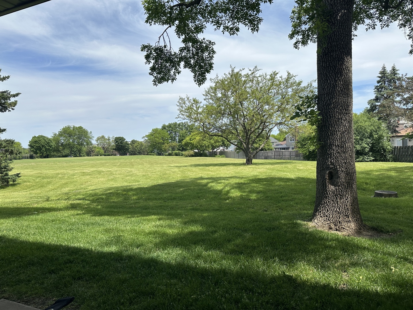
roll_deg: +1.3
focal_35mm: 24
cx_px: 206
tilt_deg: -0.7
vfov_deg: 56.8
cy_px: 155
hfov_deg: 71.6
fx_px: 286
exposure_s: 1/4762
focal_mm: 6.86
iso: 80
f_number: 1.78
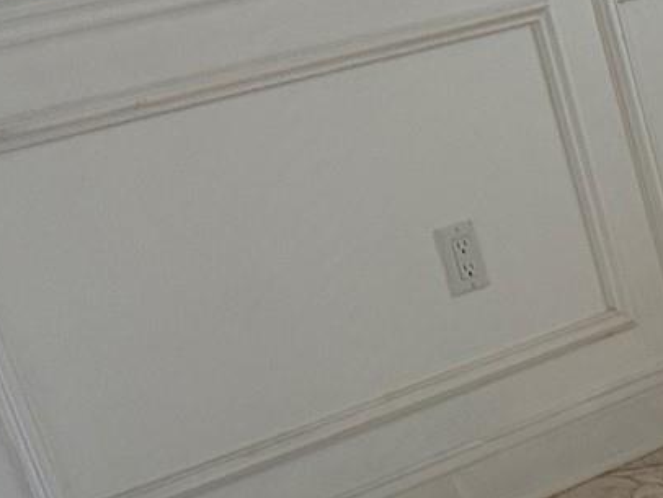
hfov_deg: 12.7
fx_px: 2319
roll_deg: +8.7
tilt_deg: -26.6
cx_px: 1571
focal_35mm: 121
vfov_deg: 11.6
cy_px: 789
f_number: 1.78
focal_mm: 6.76
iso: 100
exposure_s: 1/120
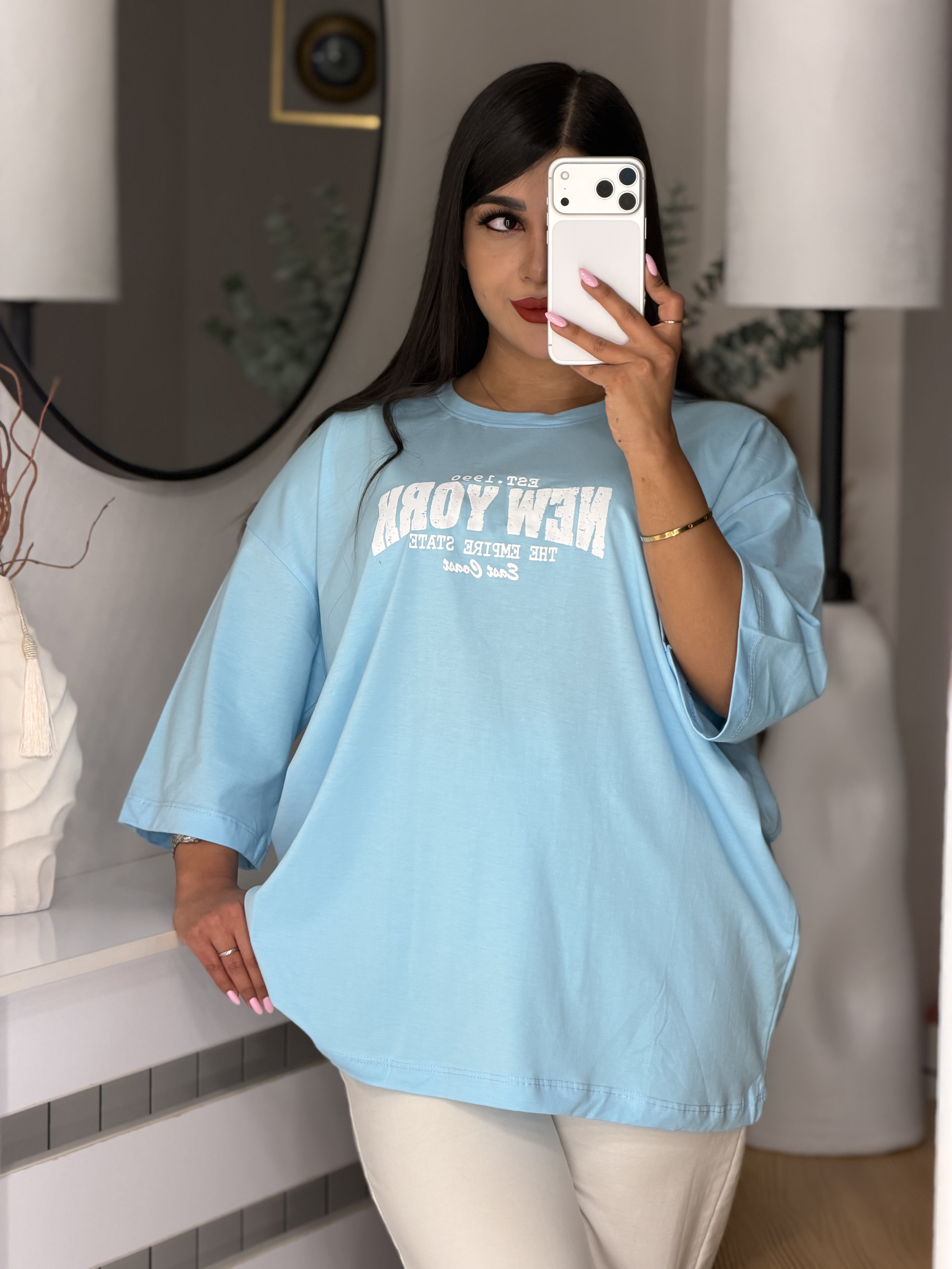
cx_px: 476
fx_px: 3667
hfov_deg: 14.8
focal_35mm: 100
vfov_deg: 19.6
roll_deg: -0.5
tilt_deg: -7.5
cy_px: 634
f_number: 2.8
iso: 64
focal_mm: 16.89
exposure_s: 1/100
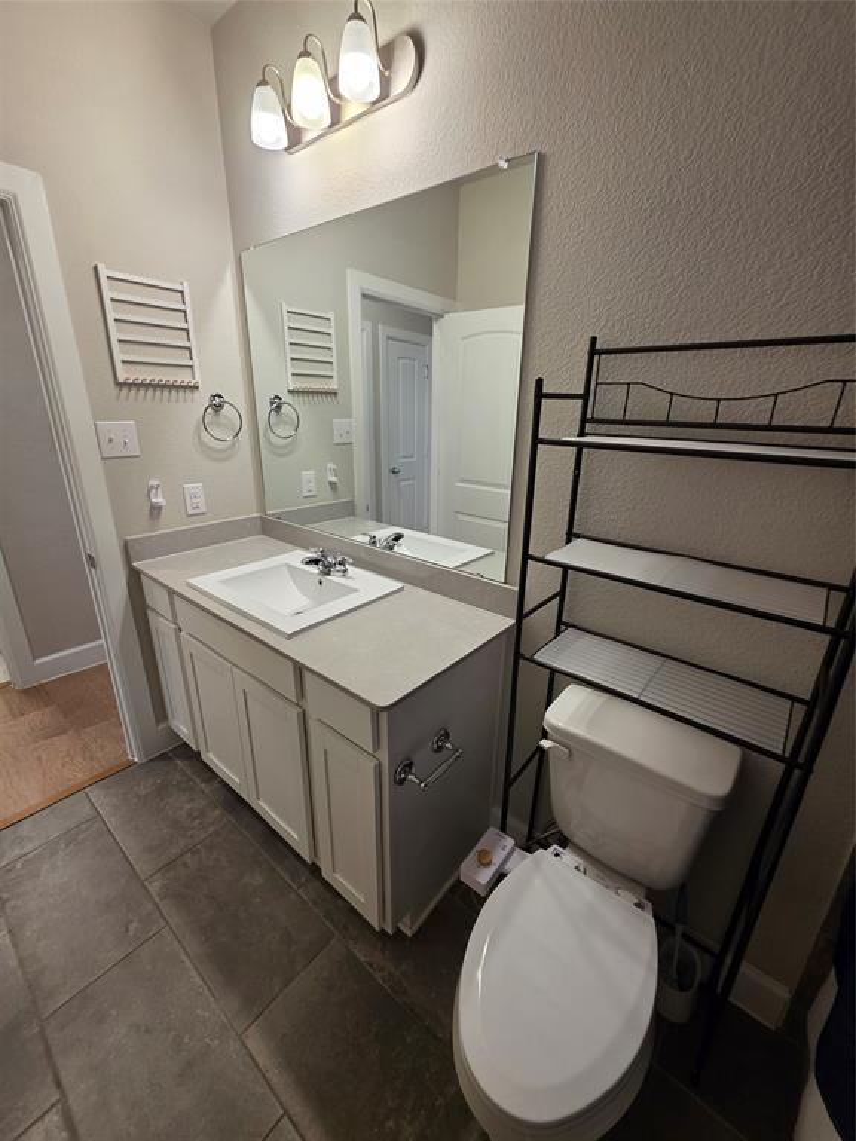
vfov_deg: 106.2
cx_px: 428
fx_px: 429
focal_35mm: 13
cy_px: 570
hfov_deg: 89.9
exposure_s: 1/120
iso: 200
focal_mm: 2.2
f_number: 1.9
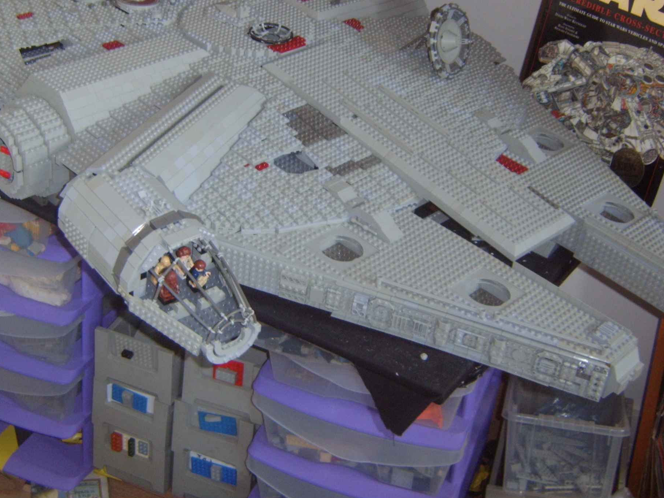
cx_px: 302
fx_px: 921
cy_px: 193
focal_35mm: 48
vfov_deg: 30.2
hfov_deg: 39.6
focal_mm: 8.13
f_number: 2.7
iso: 141
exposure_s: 1/30
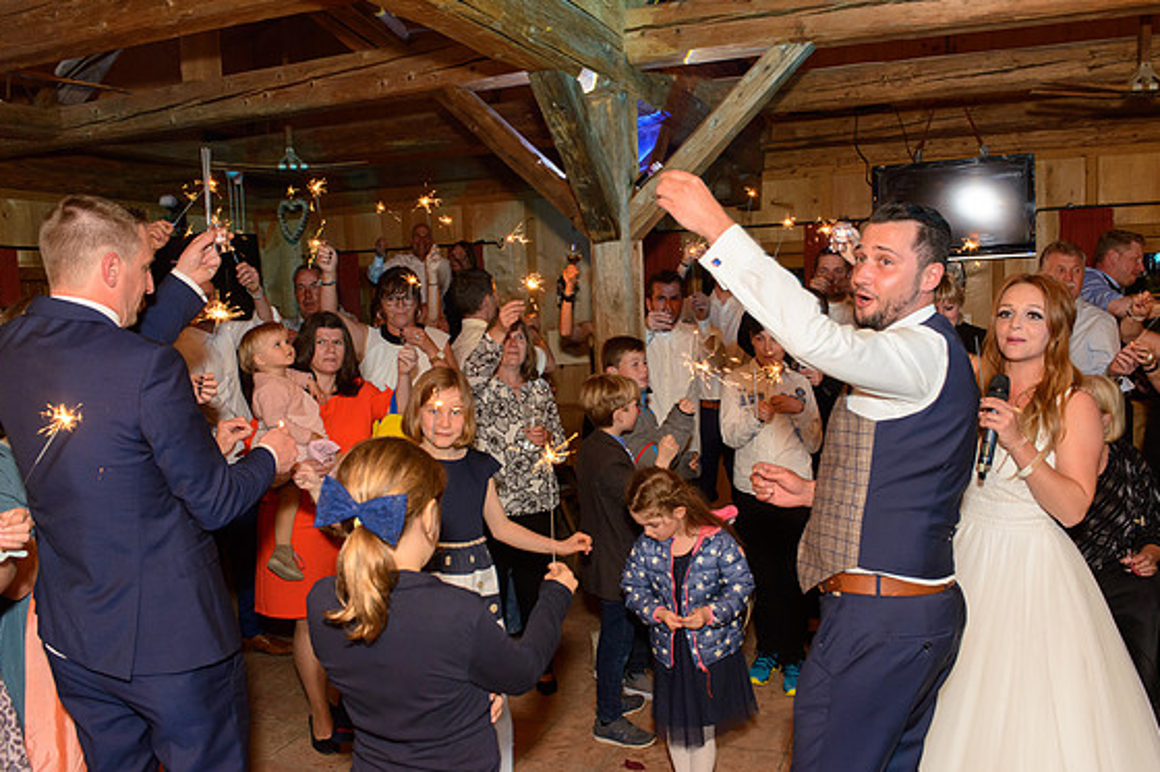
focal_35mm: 29
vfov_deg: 44.9
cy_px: 386
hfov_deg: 63.7
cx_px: 588
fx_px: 934
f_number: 6.3
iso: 1600
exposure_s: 1/50
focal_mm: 28
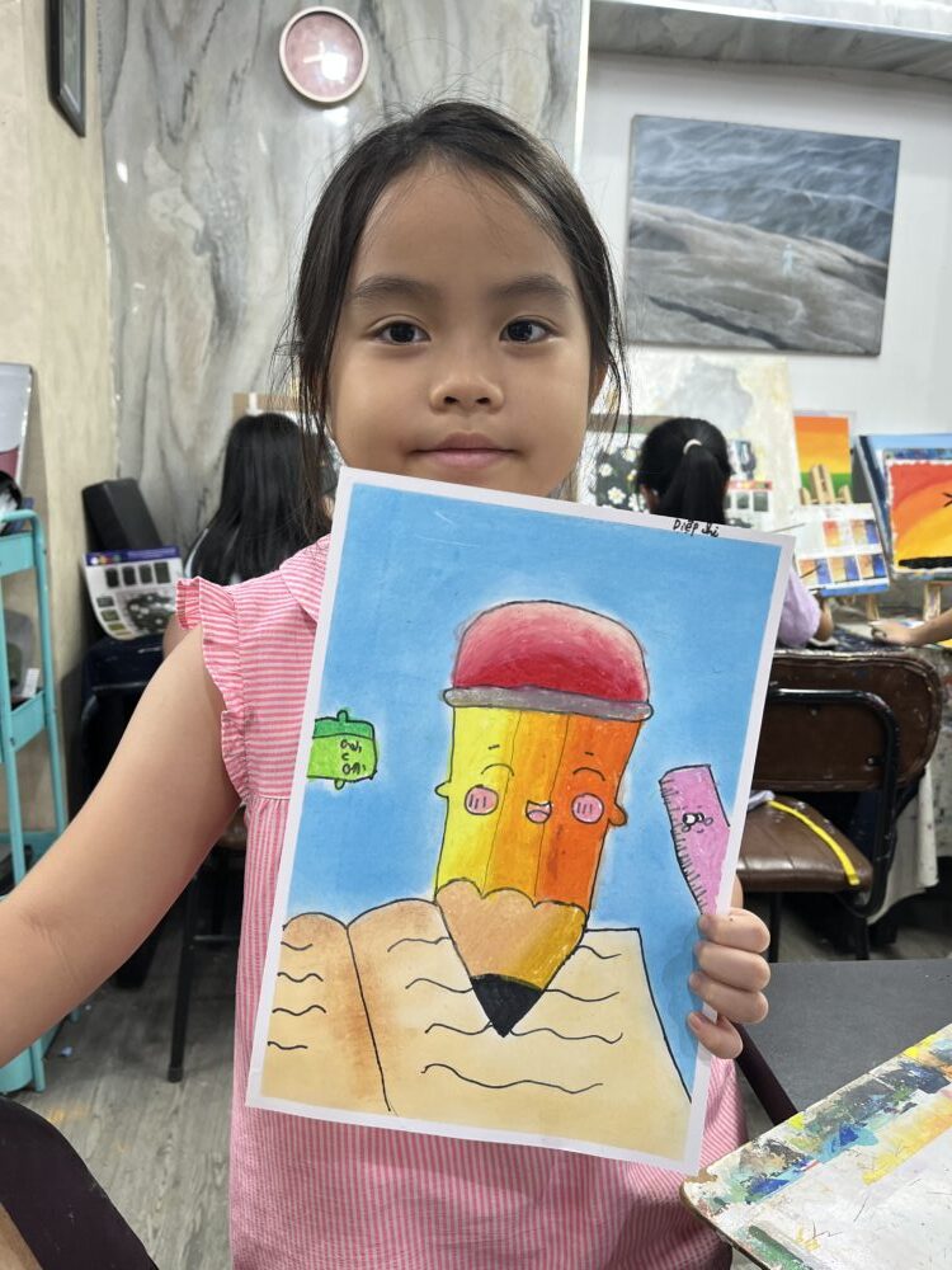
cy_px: 635
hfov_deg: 53.1
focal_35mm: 26
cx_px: 476
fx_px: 953
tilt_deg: -10.7
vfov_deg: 67.3
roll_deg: +0.2
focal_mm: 5.1
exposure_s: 1/100
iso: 125
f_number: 1.6
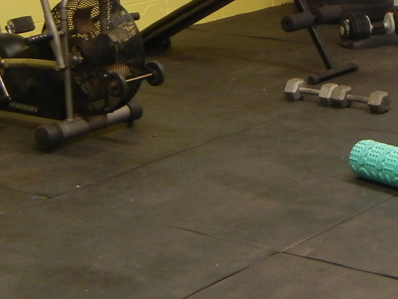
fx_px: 1219
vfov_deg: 13.6
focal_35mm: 106
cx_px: 544
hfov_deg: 17.2
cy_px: -54
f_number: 3.5
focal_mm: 5.4
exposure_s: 1/30
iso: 306
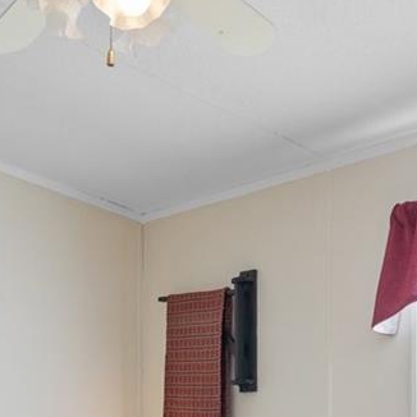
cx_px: 191
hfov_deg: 24.3
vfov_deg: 23.0
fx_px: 968
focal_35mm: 71
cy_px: 452
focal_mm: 17
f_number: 8
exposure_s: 1/2.5
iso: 320
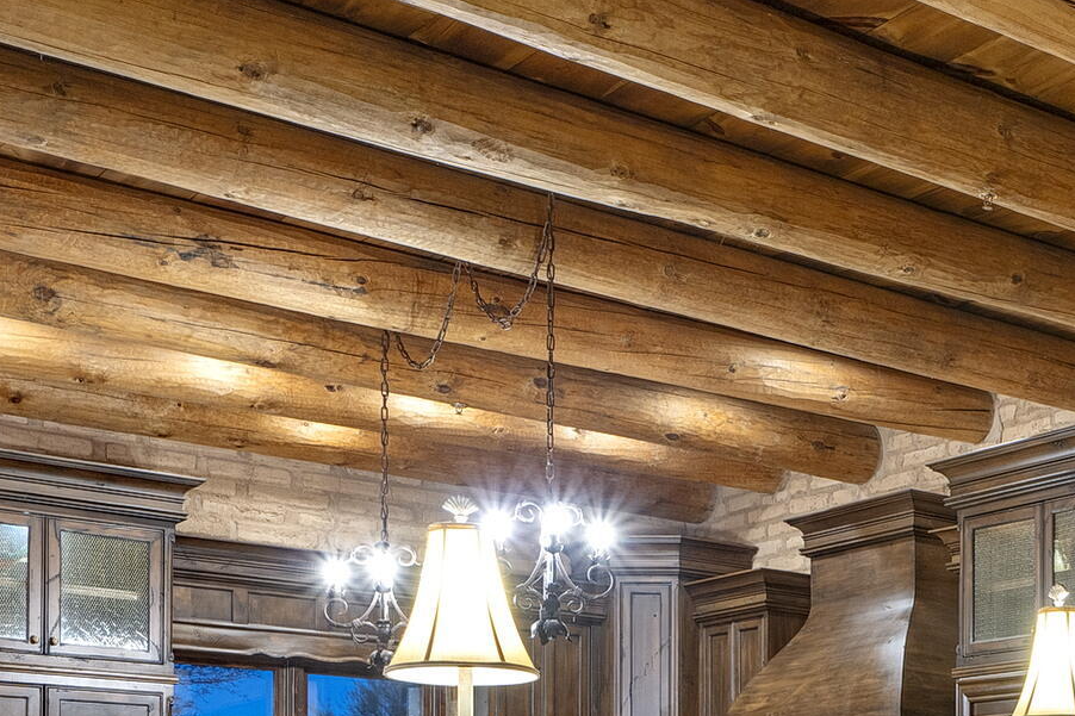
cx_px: 1239
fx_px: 1761
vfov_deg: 21.2
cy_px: 880
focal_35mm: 59
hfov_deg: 29.8
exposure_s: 1.6
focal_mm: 19
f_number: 9
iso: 200
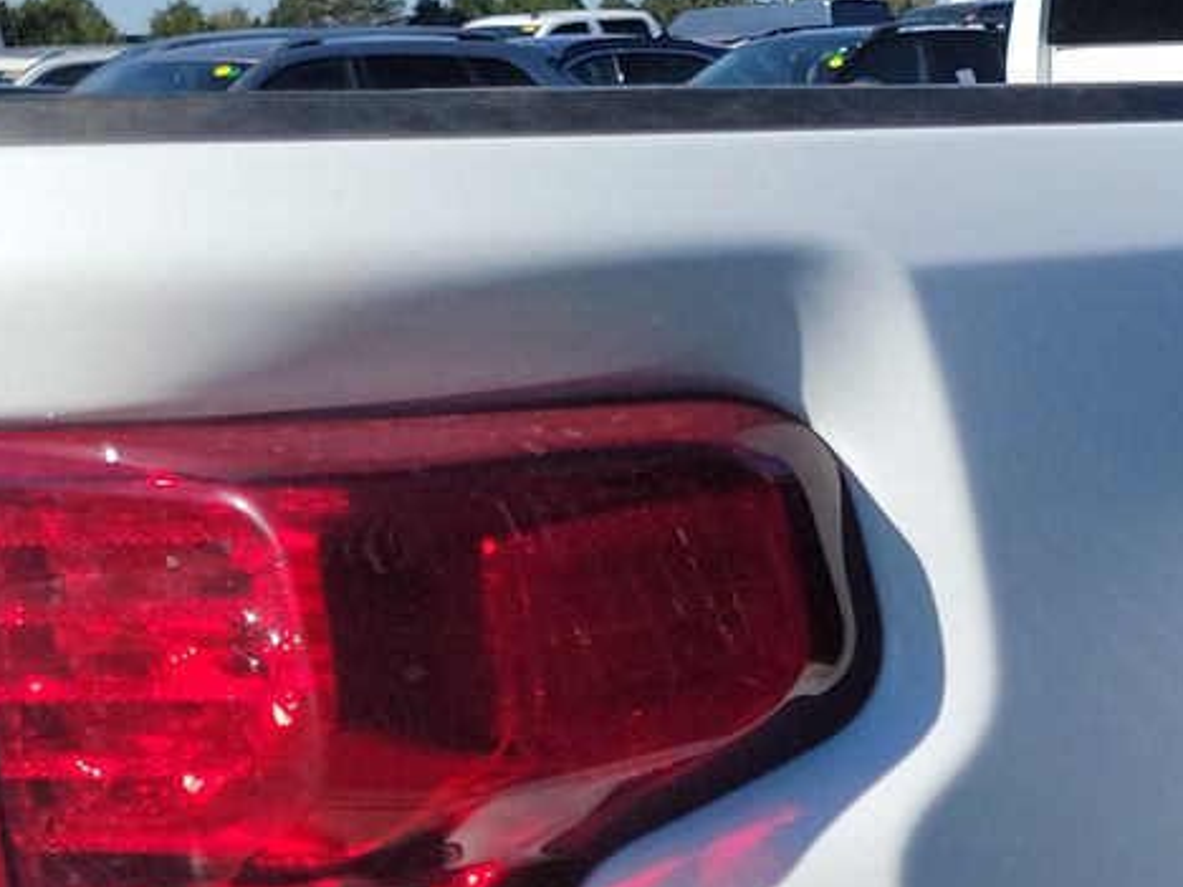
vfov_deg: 17.6
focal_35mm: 82
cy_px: 877
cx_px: 1886
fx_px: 2802
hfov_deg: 19.9
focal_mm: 6.7
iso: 50
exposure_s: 1/859
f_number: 1.8
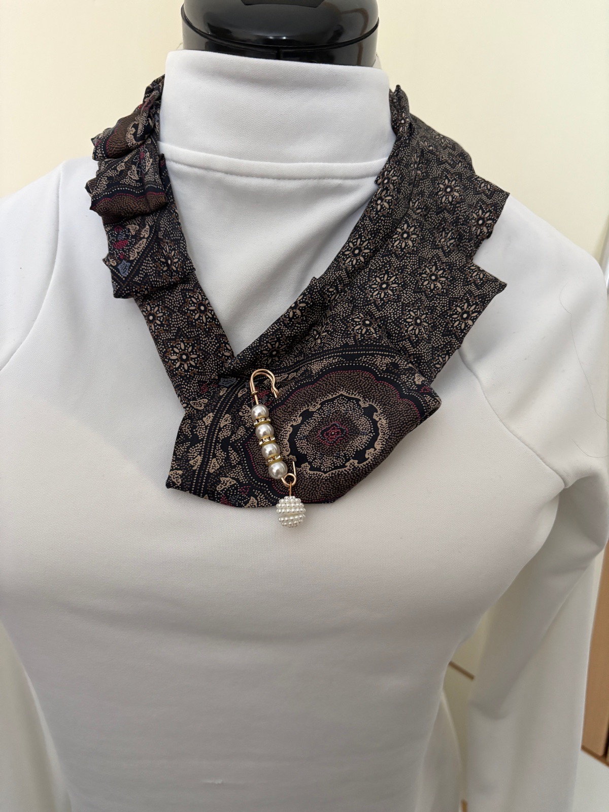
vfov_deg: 67.3
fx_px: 610
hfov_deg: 53.1
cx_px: 304
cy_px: 406
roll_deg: -1.0
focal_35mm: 26
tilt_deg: -16.2
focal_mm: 5.96
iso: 320
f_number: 1.6
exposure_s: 1/60
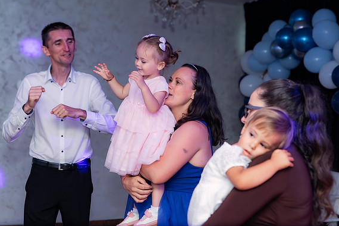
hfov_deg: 25.7
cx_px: 158
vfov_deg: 17.2
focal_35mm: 79
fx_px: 744
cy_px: 83
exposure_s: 1/250
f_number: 3.5
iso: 2500
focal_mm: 62
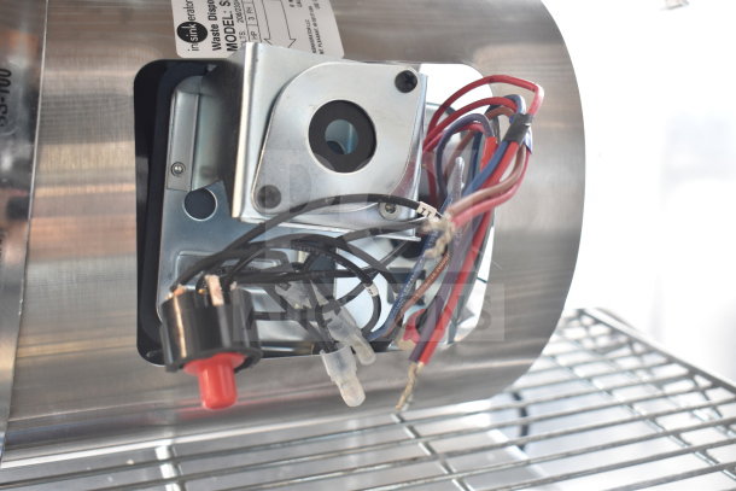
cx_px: 368
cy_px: 246
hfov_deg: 45.0
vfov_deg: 30.9
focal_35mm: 44
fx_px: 889
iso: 800
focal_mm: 29
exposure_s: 1/50
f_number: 4.2
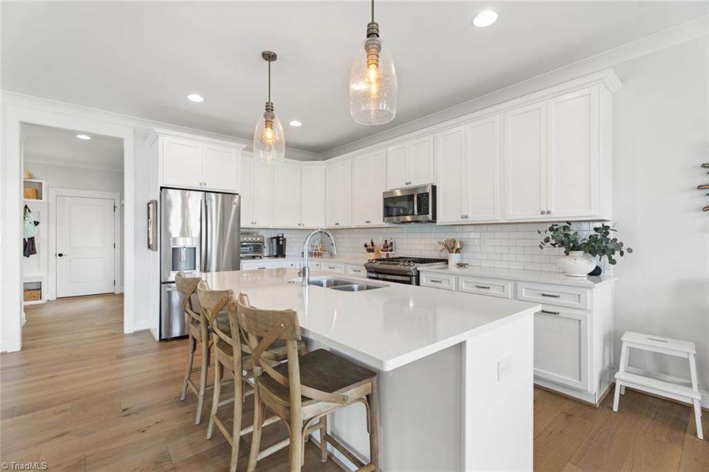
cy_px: 236
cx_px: 354
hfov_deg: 96.8
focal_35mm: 16
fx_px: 315
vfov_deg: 73.7
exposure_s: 1/6
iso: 320
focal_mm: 16
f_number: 8
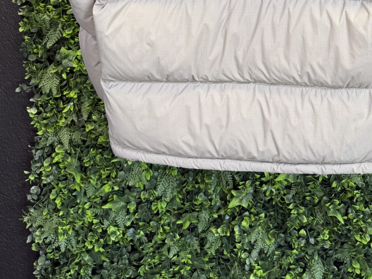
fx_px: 559
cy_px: -64
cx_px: 251
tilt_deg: -7.5
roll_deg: -0.3
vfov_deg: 25.0
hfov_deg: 36.4
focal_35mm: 52
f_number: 1.78
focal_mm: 6.76
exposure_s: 1/60
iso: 200
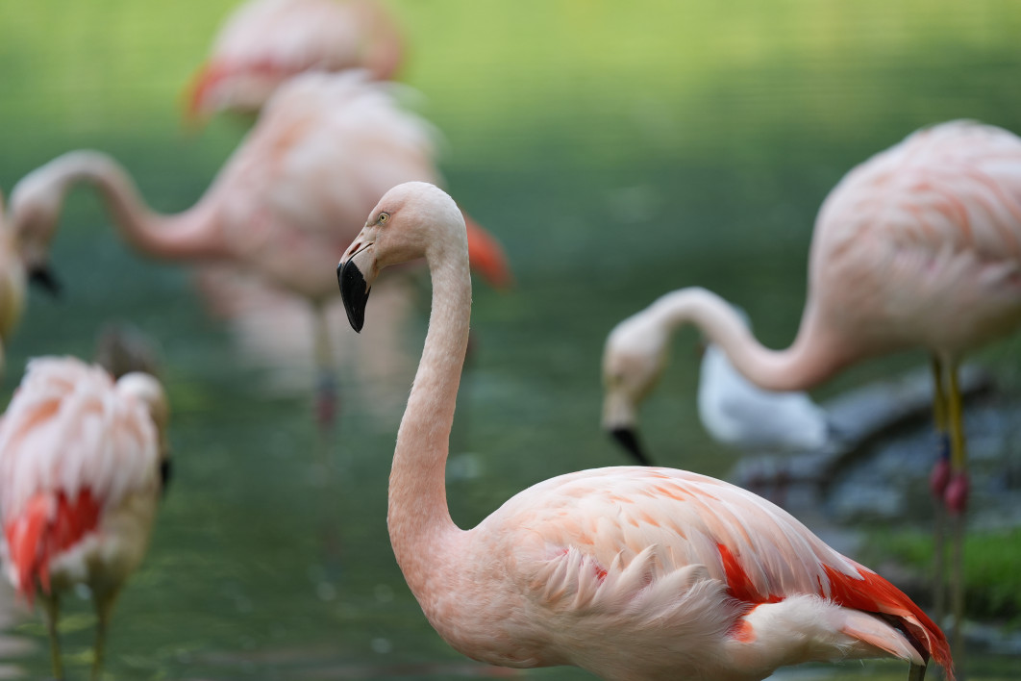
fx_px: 11344
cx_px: 510
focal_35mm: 400
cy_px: 340
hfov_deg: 5.2
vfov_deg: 3.4
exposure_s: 1/640
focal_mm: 400
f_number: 4.5
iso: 800
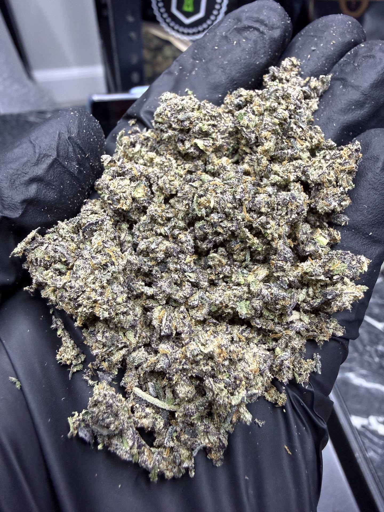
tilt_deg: -53.3
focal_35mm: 24
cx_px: 192
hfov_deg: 56.8
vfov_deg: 71.6
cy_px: 256
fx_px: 355
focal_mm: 2.22
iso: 320
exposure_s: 1/48
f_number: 2.2
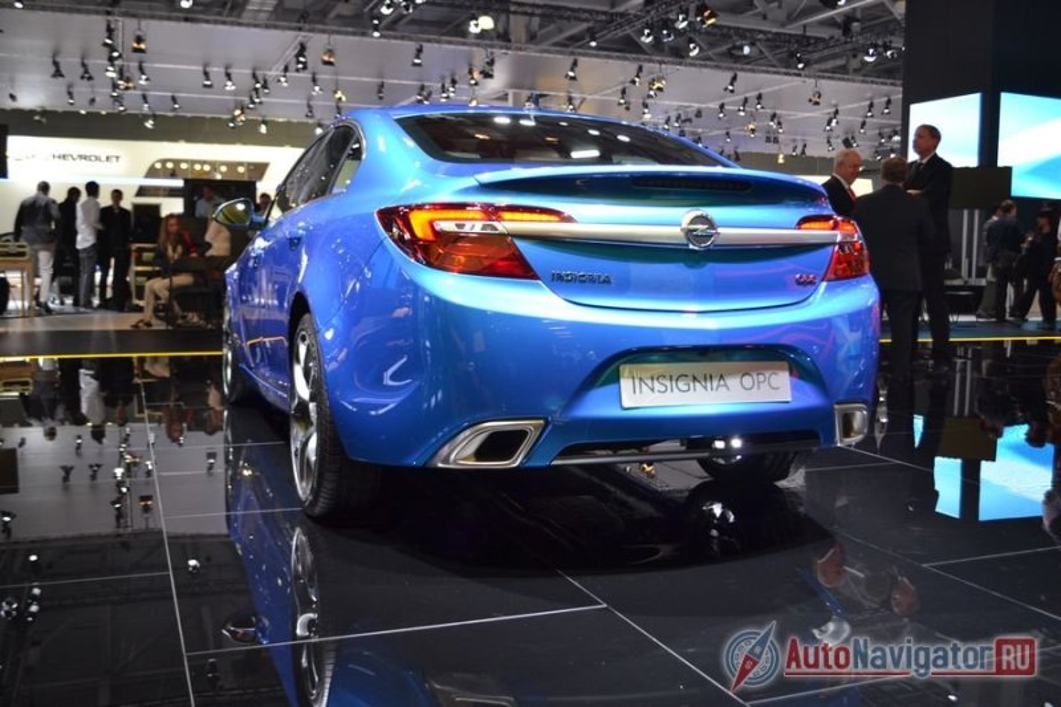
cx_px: 530
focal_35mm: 36
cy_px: 354
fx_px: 1061
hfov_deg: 53.1
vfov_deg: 36.9
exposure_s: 1/60
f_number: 4
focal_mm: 24
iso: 500
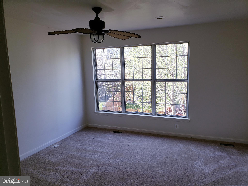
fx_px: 186
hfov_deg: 67.3
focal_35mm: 26
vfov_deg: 53.1
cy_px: 93
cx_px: 124
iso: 50
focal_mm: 4.3
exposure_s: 1/125
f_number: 2.4
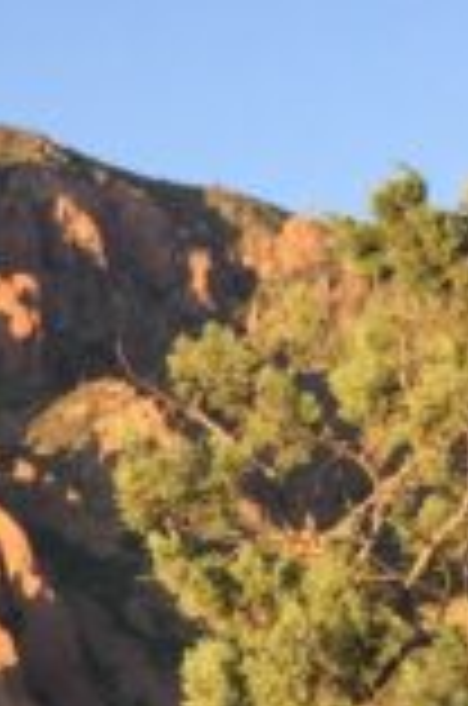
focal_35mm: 154
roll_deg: -0.7
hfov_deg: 8.2
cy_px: 1057
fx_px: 3016
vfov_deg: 12.7
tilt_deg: +2.7
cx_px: -657
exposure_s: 1/384
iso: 32
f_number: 2.2
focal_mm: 4.15
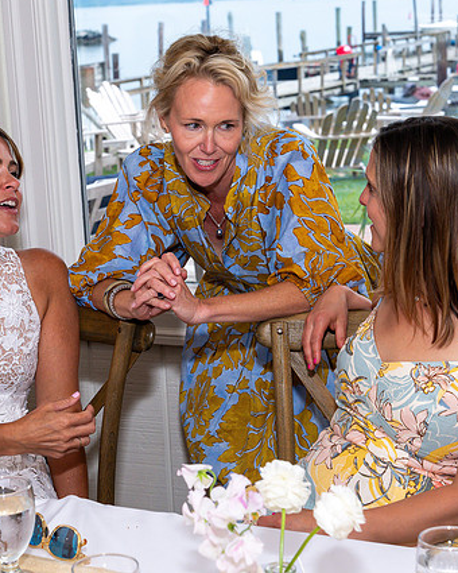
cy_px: 265
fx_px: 1339
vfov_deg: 24.1
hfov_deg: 19.4
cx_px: 154
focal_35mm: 79
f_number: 7.1
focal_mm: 50
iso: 640
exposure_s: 1/250
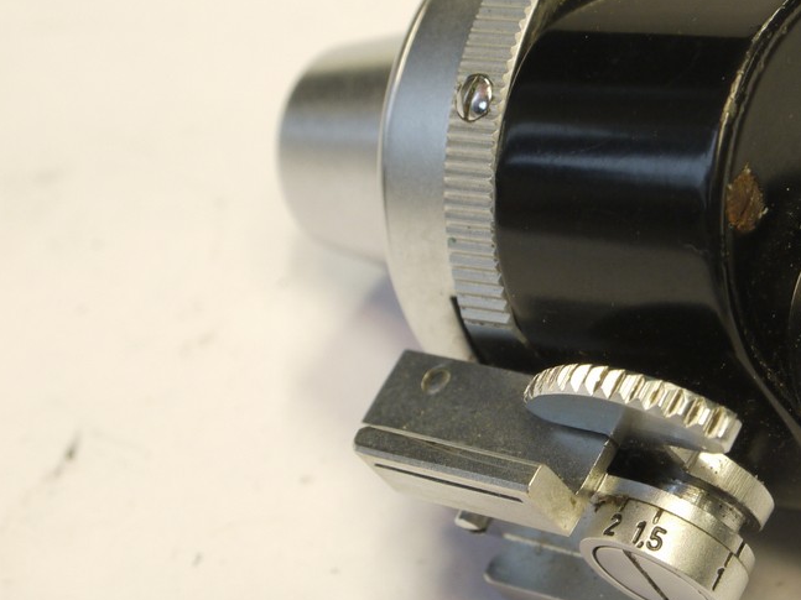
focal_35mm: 141
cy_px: 272
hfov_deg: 13.9
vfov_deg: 10.5
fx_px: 3262
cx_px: 709
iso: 400
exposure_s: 1/8
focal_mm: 38
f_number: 10
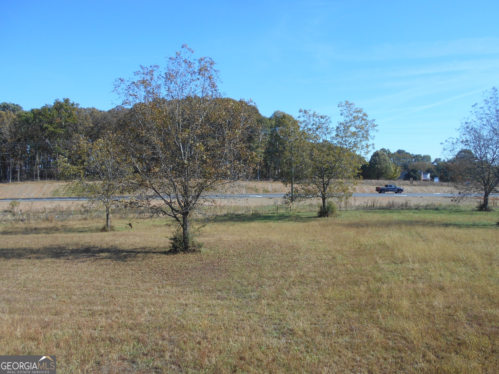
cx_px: 250
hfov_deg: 67.3
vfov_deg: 53.1
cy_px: 187
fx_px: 375
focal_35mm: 26
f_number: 3.2
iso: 80
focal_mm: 4.6
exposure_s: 1/640
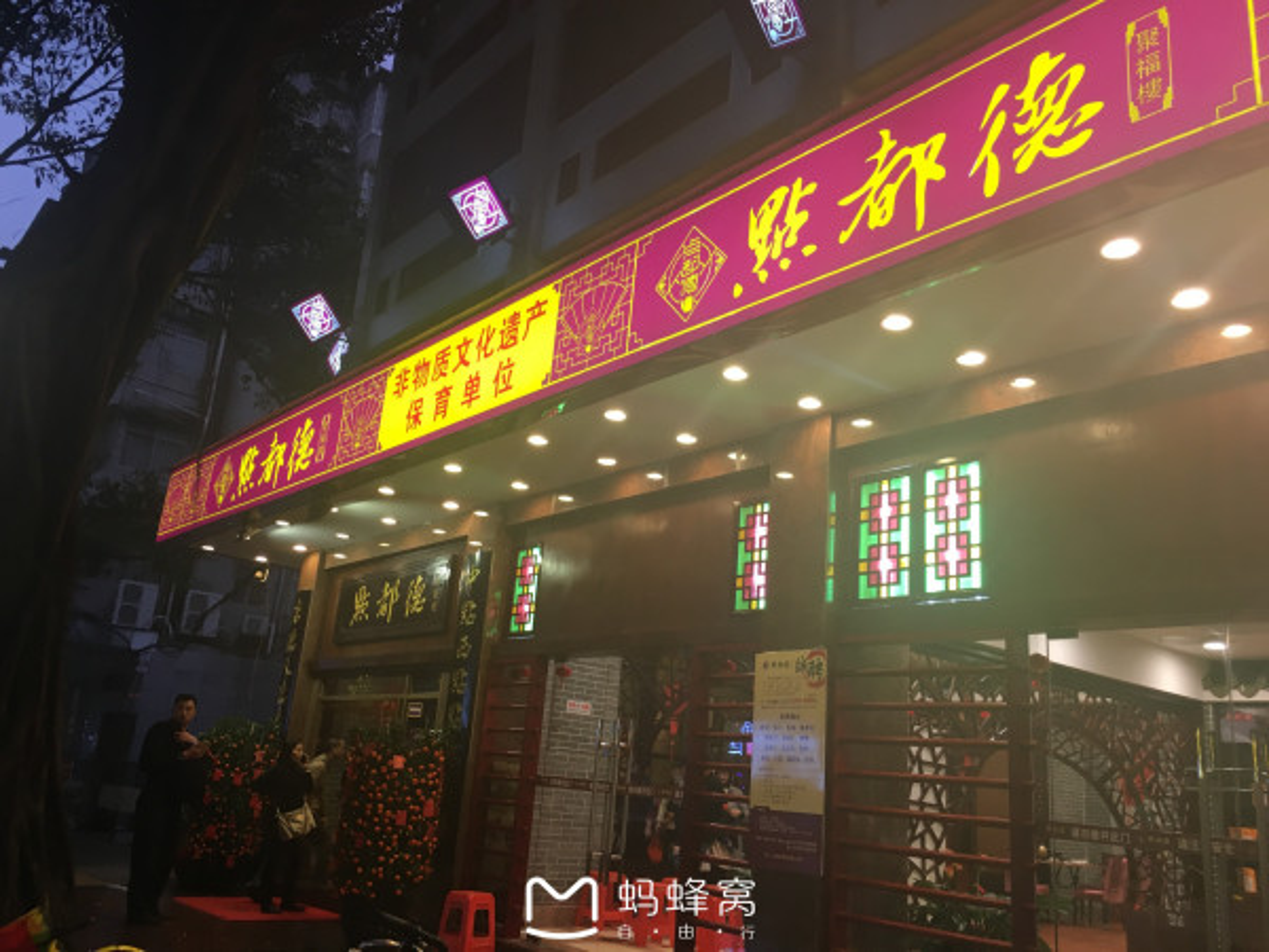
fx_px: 1063
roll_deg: -4.4
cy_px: 476
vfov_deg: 48.2
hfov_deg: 61.7
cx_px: 634
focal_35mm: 29
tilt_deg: +17.2
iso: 80
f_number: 2.2
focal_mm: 4.15
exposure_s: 1/33
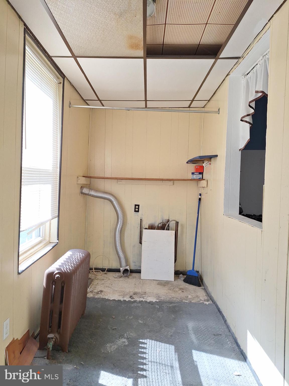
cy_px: 193
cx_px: 144
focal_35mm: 23
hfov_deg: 58.9
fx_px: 256
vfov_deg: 73.9
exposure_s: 1/132
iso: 25
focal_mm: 5.54
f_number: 1.8
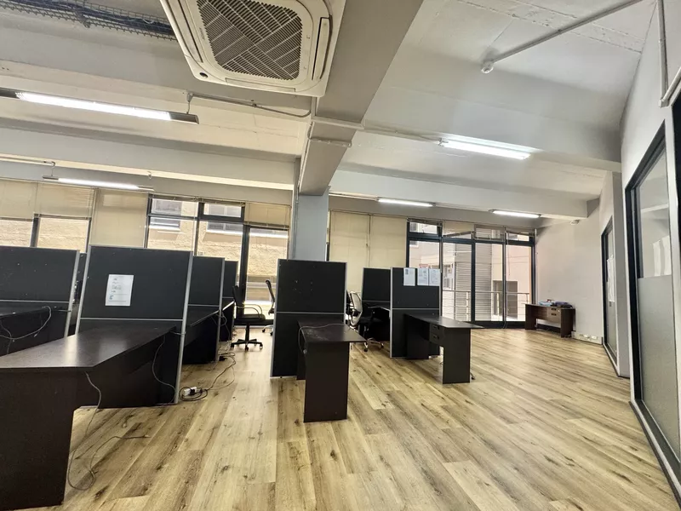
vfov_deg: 85.7
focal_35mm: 14
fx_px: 275
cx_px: 340
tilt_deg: +5.2
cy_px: 256
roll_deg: -3.5
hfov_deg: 102.1
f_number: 2.2
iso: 160
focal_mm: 2.22
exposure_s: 1/50
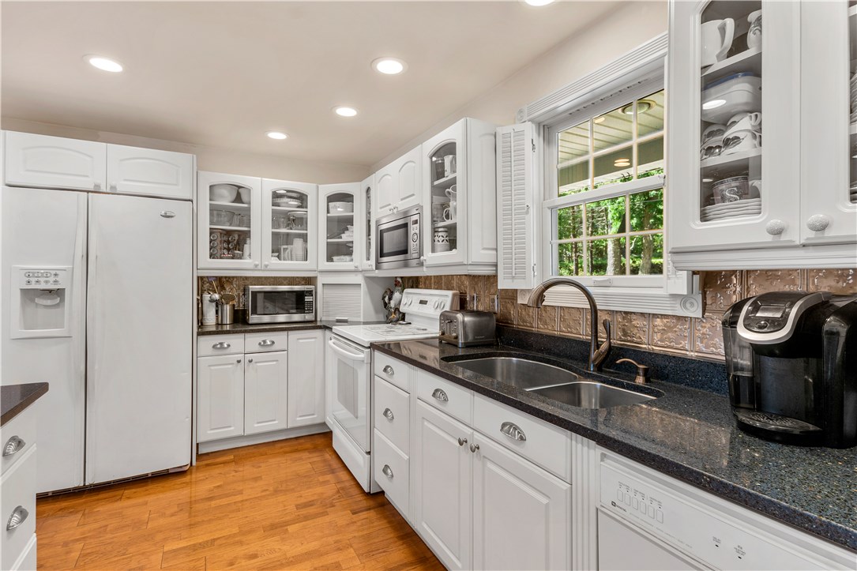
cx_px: 428
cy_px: 286
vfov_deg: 77.3
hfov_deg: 100.4
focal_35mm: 15
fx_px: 357
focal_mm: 10
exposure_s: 1/6
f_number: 8
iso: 100
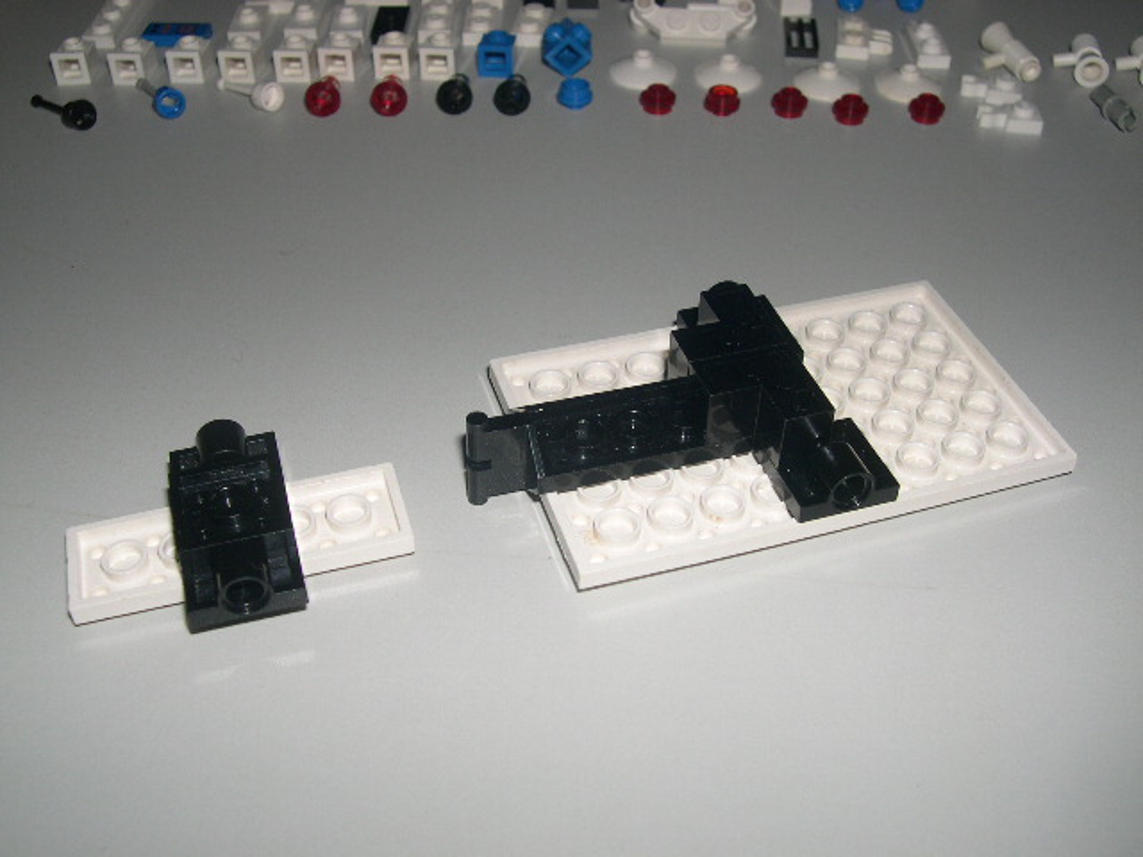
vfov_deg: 37.7
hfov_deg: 49.0
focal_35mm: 38
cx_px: 572
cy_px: 428
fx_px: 1255
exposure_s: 1/60
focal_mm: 8
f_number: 7.6
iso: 100
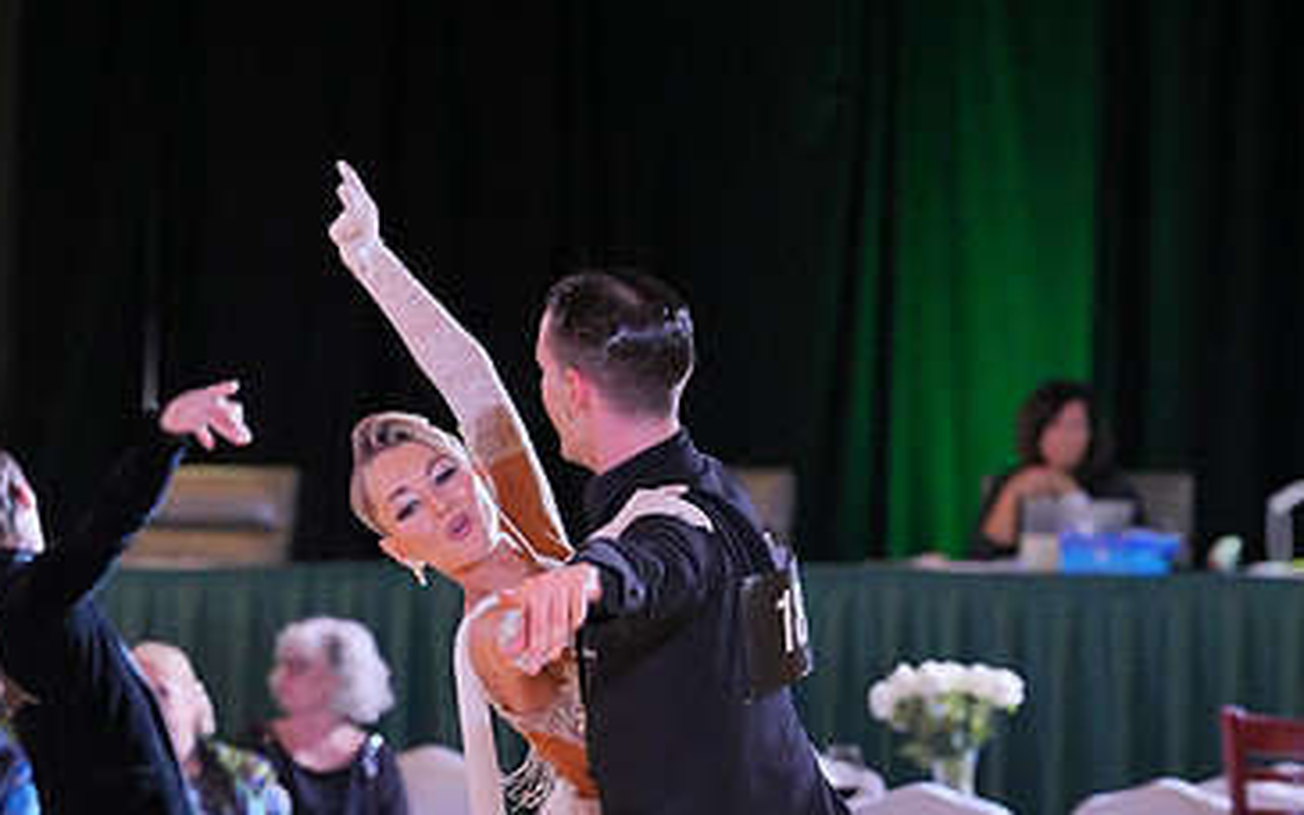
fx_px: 6218
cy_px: 940
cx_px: 641
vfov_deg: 7.4
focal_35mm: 175
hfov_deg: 12.0
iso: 5000
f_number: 3.5
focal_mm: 108
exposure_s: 1/500
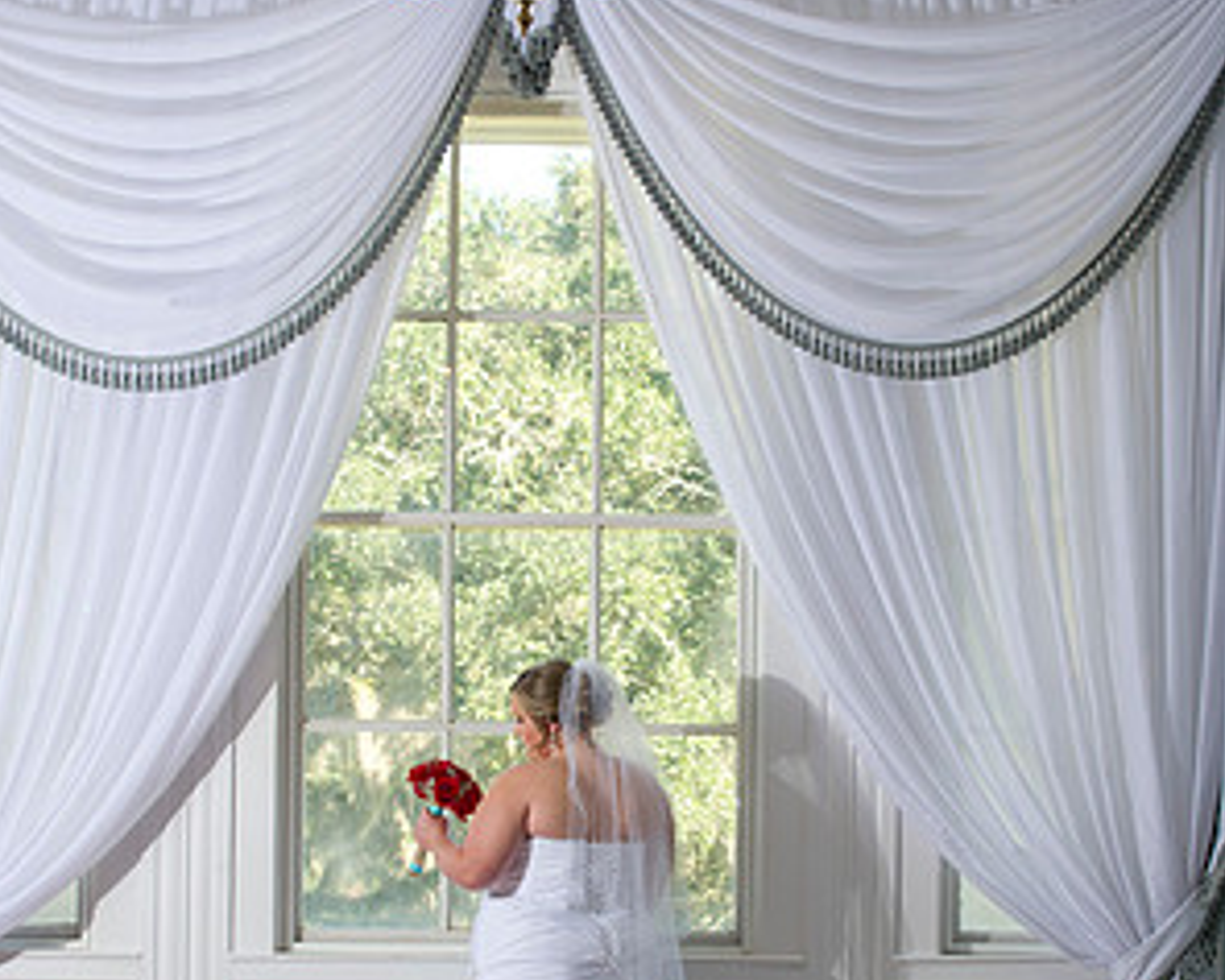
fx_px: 4243
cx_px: 610
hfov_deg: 16.4
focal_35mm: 117
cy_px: 649
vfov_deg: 13.2
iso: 400
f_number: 5.6
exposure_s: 1/125
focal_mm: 82
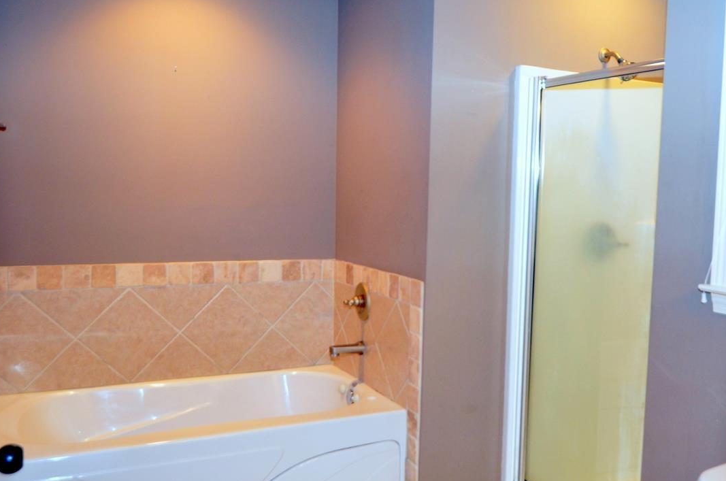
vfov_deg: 39.0
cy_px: 235
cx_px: 460
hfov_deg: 55.5
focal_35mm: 34
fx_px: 679
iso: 800
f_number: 3.3
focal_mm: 15
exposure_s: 1/45
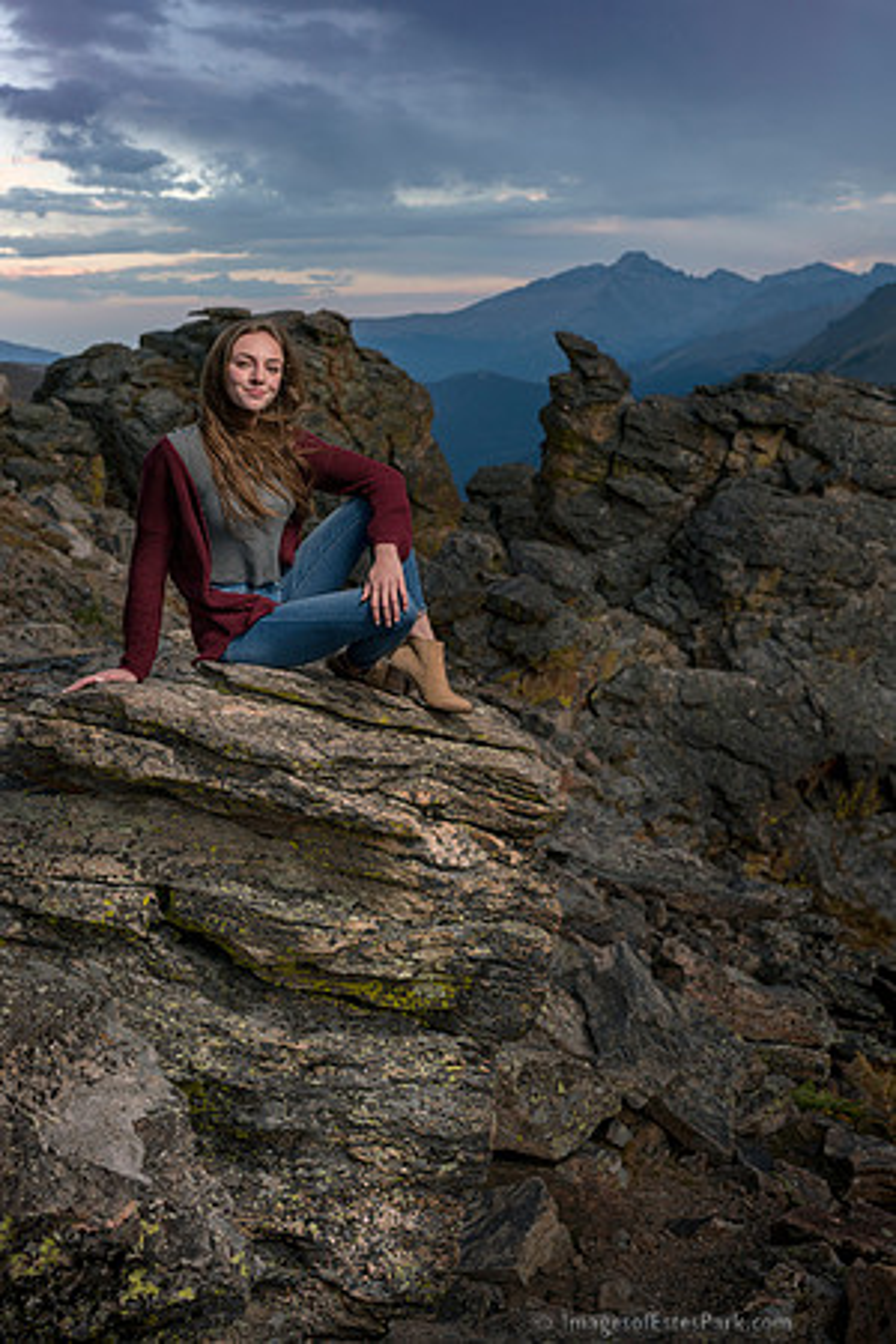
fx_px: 1307
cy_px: 672
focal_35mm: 35
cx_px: 448
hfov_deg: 37.9
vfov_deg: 54.4
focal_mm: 35
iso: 250
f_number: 4.5
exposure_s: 1/100
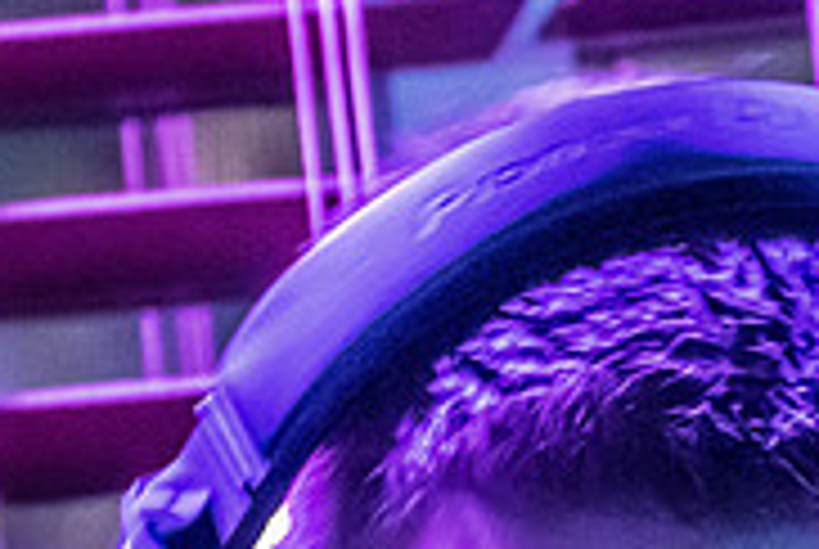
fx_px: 20668
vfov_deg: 1.5
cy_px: 844
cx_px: 918
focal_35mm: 907
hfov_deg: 2.3
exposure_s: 1/40
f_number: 5.3
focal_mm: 190
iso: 12800
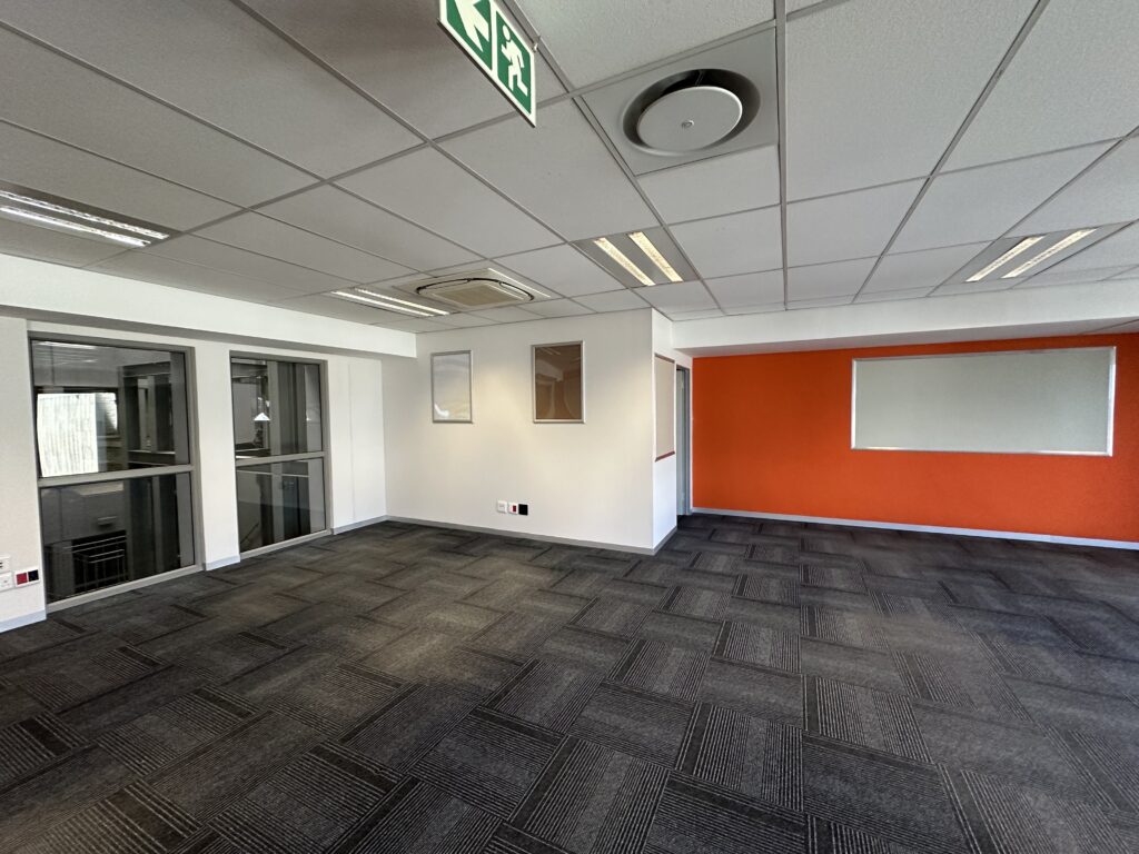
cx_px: 570
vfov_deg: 85.7
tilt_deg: -1.2
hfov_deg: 102.1
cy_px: 427
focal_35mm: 14
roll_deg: +0.6
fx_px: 461
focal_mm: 2.22
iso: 250
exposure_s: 1/99
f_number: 2.2
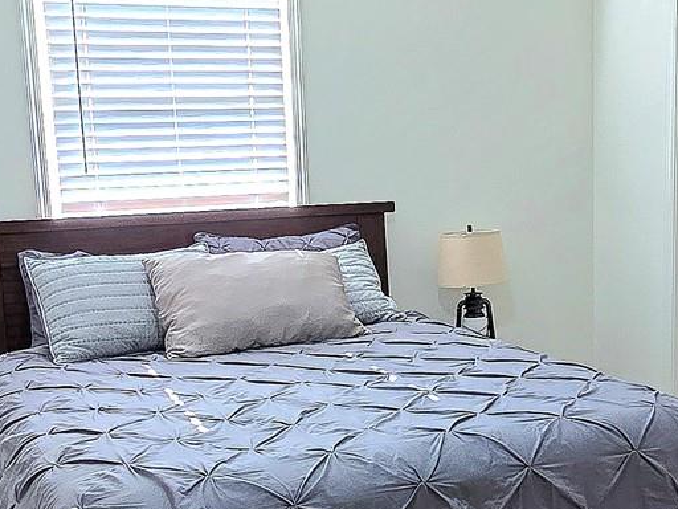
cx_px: 460
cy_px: 327
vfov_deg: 27.9
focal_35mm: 52
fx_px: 1018
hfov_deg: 36.4
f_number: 2.2
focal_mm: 2.2
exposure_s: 1/60.2
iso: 160
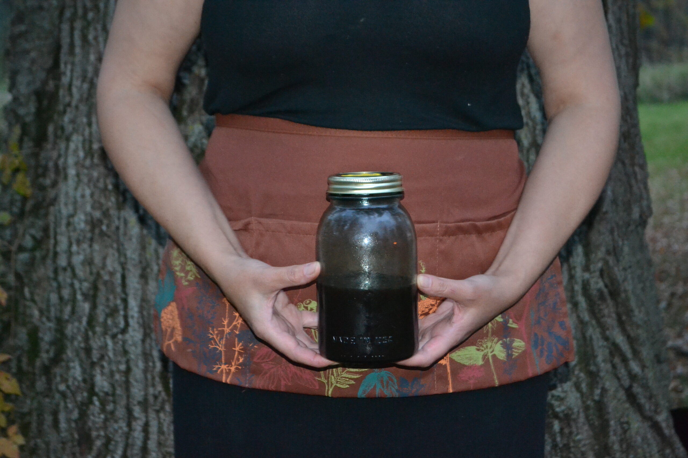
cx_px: 344
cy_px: 229
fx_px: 1376
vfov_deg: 18.9
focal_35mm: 72
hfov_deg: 28.1
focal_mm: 48
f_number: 5.6
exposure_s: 1/60
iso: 3200
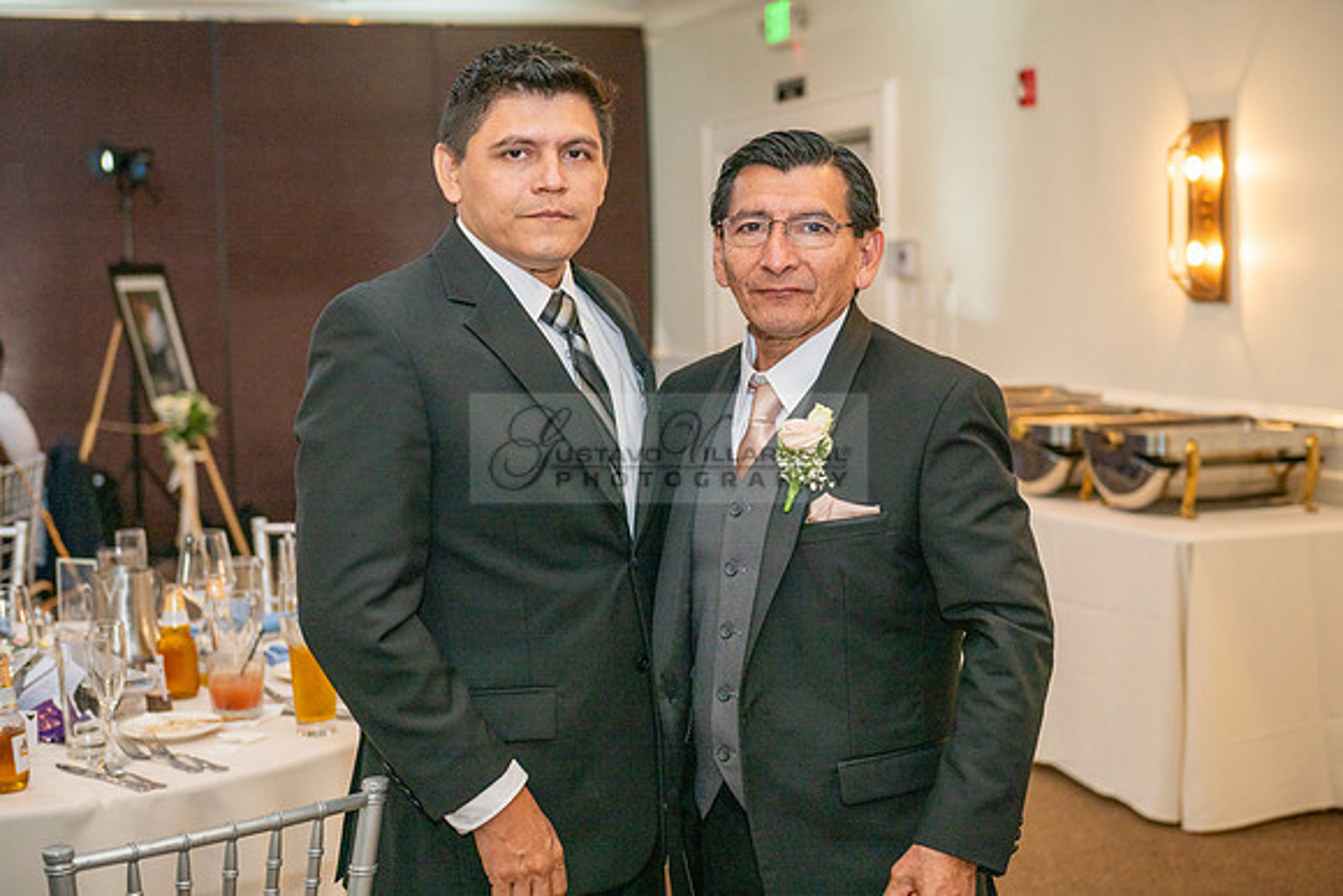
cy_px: 448
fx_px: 1940
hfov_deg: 38.2
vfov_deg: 26.0
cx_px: 672
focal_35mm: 52
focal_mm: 52
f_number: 3.5
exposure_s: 1/125
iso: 400
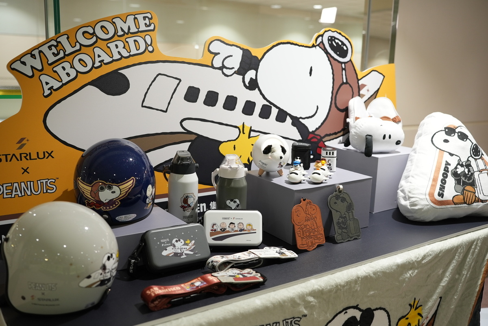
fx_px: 475
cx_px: 244
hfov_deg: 54.4
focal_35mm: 35
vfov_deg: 37.9
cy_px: 163
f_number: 2.8
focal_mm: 35
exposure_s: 1/160
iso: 640
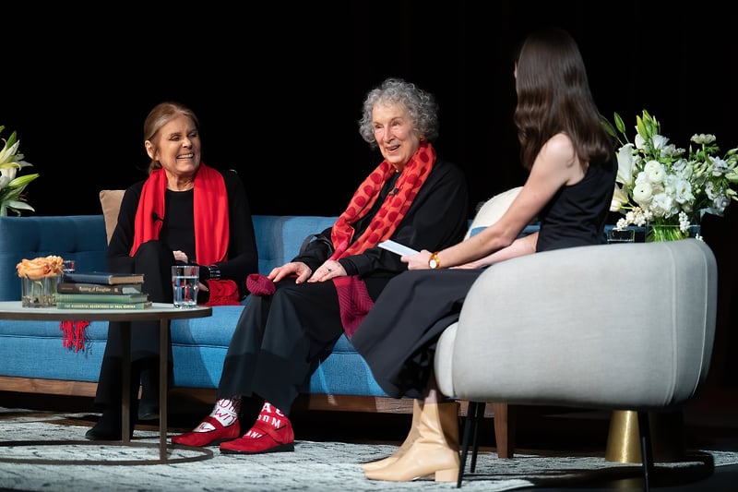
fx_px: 3873
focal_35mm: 189
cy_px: 246
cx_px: 369
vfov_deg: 7.3
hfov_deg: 10.9
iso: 5000
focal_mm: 189
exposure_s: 1/200
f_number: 4
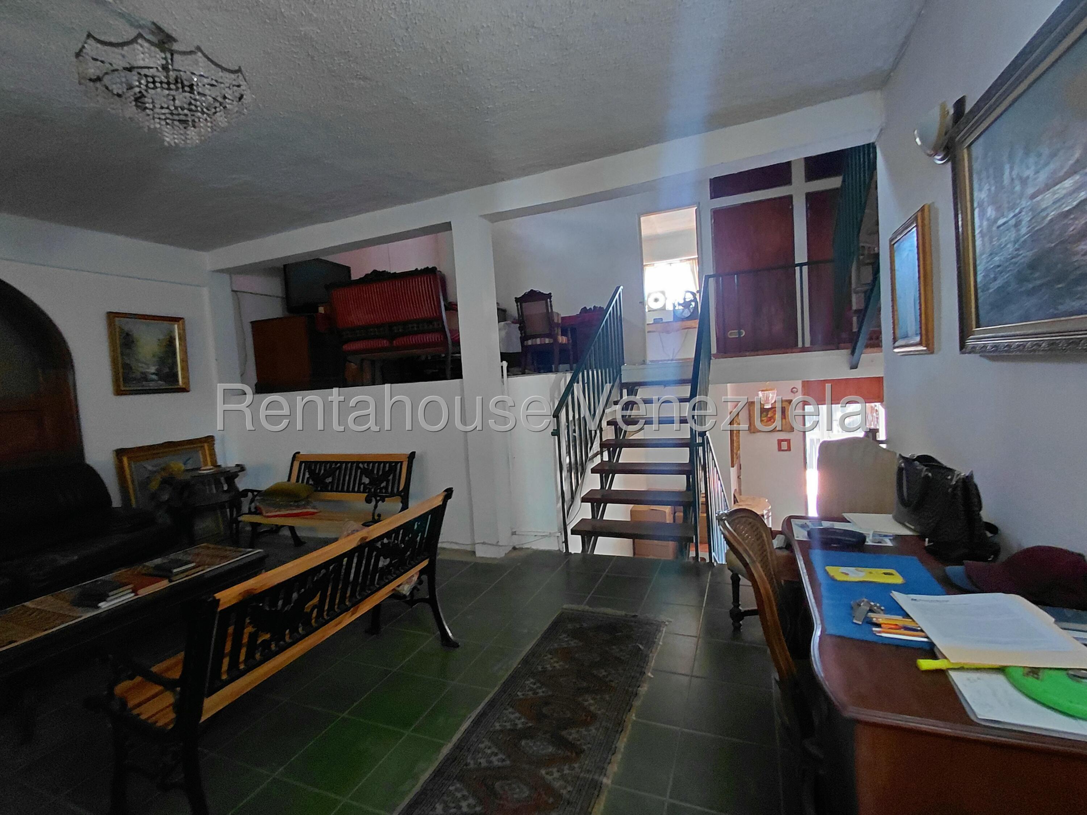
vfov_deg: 78.1
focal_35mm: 16
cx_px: 544
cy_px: 408
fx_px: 502
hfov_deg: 94.5
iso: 400
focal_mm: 1.64
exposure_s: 1/30
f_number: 2.2
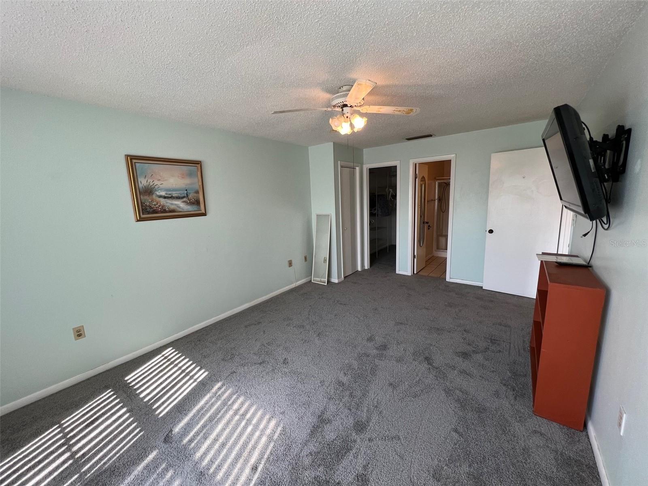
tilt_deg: -8.4
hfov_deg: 106.2
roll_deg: +1.2
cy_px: 243
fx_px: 243
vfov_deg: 89.9
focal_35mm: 13
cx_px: 324
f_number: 1.8
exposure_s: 1/120
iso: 64
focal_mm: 1.57
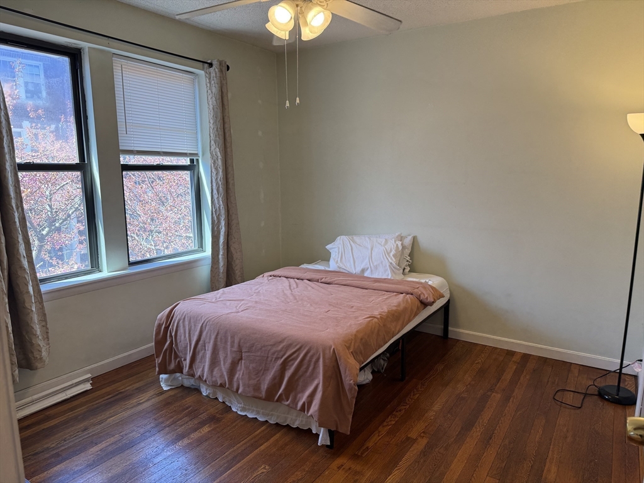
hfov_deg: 71.6
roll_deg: +0.2
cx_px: 322
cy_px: 242
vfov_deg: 56.8
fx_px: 446
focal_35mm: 24
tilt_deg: -9.7
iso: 100
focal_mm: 6.76
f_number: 1.78
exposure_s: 1/120
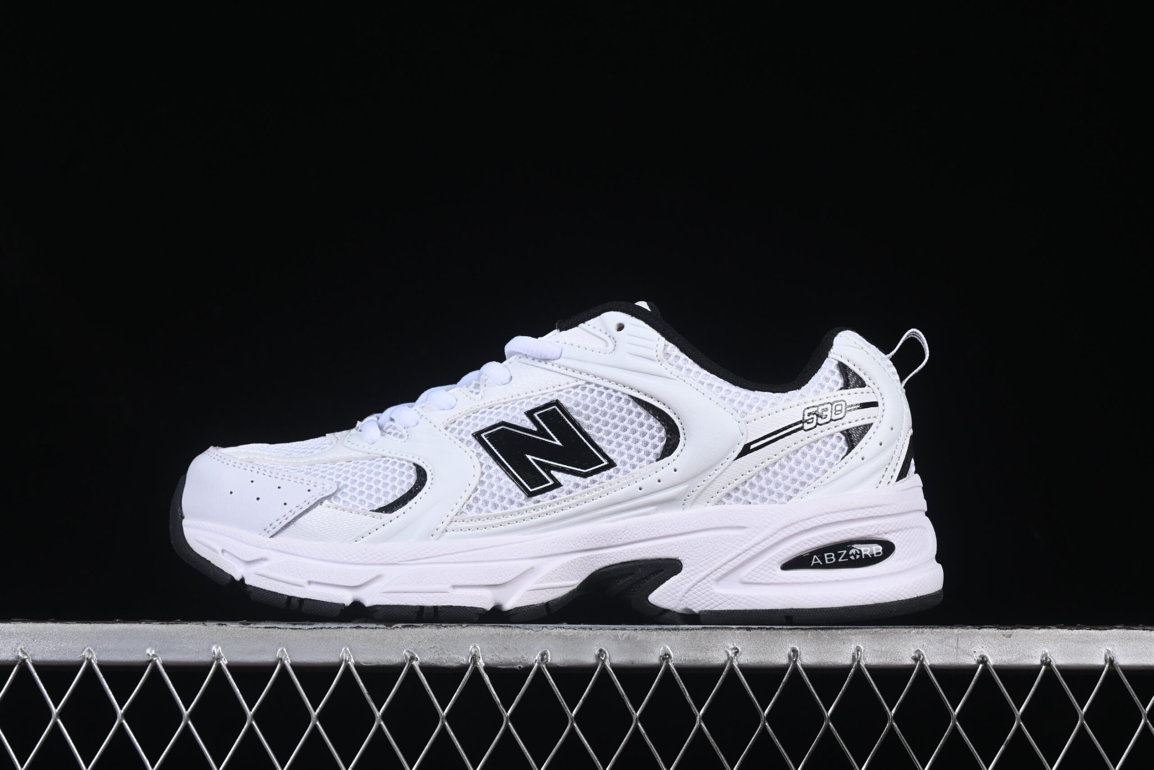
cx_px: 577
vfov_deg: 18.2
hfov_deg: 27.0
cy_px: 385
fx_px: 2404
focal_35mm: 75
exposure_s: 1/80
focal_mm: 50
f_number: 8
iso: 160
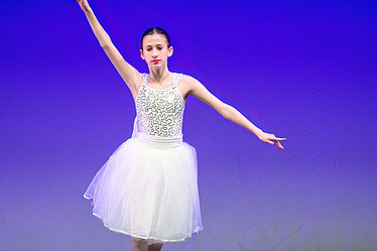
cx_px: 188
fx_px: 3800
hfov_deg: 5.7
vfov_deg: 3.8
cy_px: 152
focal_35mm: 363
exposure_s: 1/640
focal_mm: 180
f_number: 2.8
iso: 1600
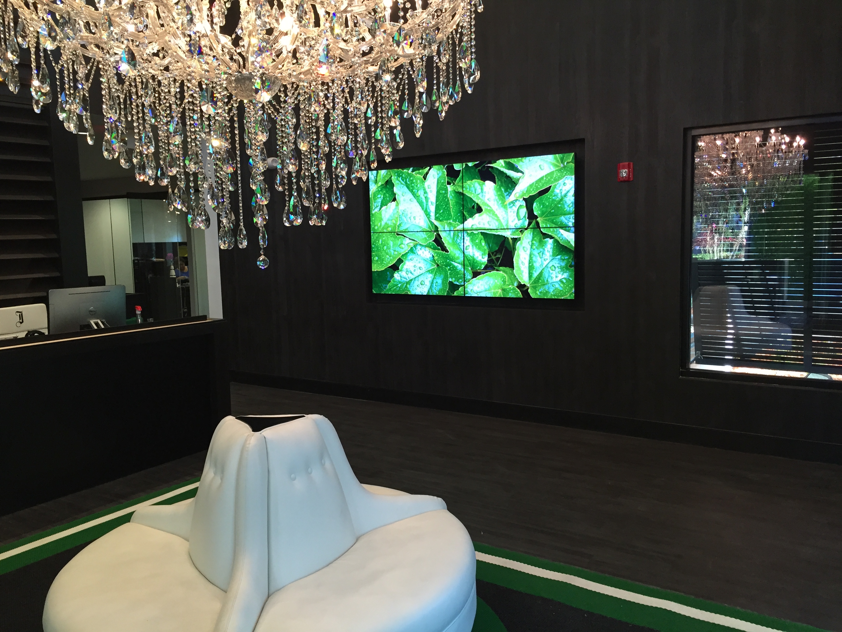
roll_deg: +0.2
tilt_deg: -5.8
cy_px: 316
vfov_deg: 48.2
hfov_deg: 61.7
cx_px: 421
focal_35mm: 29
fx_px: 705
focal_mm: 4.15
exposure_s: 1/30
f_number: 2.2
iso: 50
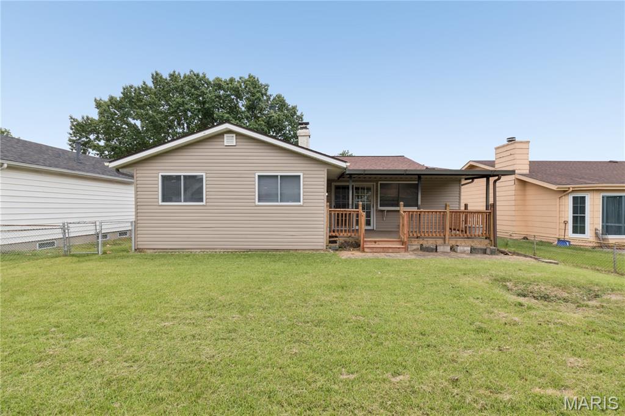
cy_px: 208
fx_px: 260
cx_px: 312
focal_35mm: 15
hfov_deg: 100.4
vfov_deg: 77.3
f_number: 18
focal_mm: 10
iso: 100
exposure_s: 1/8
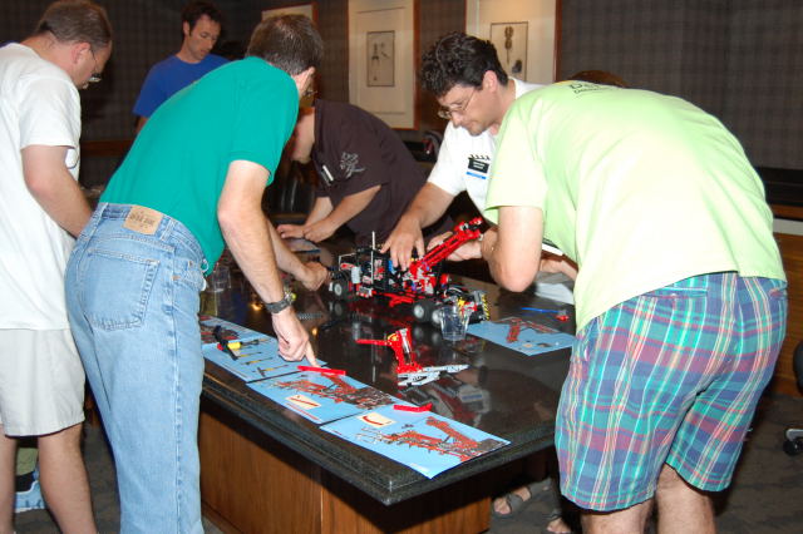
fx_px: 869
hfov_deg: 49.6
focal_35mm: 39
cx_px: 402
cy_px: 267
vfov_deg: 34.2
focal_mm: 26
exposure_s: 1/60
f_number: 4.2
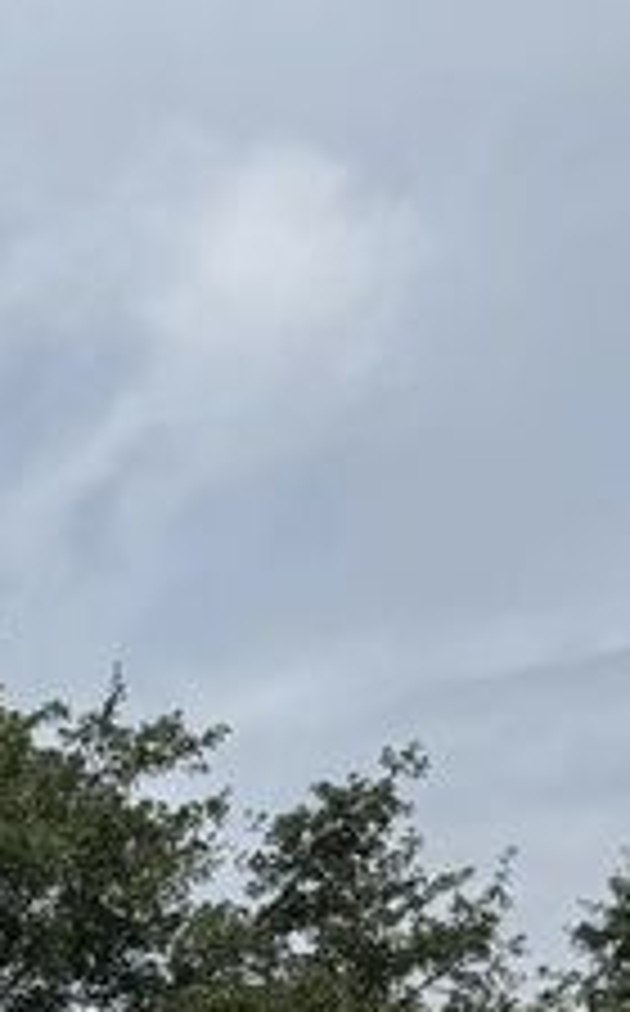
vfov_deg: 16.2
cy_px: 1579
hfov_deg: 8.8
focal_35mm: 116
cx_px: -1382
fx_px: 3197
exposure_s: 1/7092
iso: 80
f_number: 1.78
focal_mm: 6.76
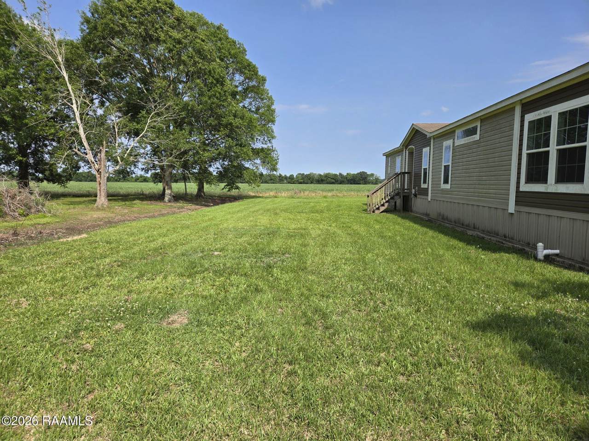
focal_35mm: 23
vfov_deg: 58.9
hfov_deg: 73.9
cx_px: 294
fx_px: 391
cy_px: 220
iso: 25
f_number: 1.8
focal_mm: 5.4
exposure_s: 1/2038
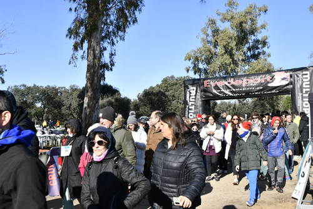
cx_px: 156
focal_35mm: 39
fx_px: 339
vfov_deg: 34.2
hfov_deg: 49.6
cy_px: 104
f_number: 10
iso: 125
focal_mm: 26
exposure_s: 1/200
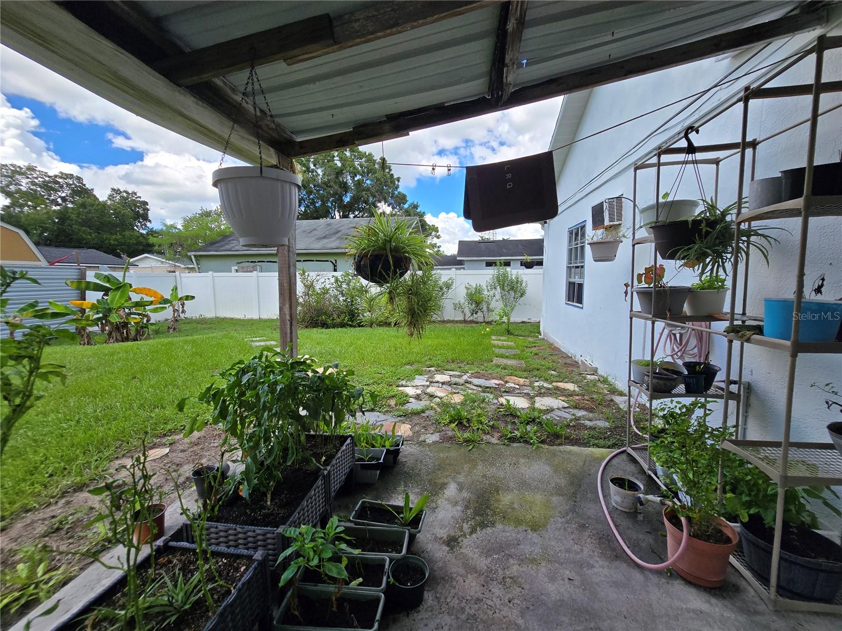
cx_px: 421
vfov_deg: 89.9
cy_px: 316
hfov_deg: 106.2
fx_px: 316
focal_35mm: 13
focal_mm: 2.2
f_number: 2.2
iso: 50
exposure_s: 1/1073
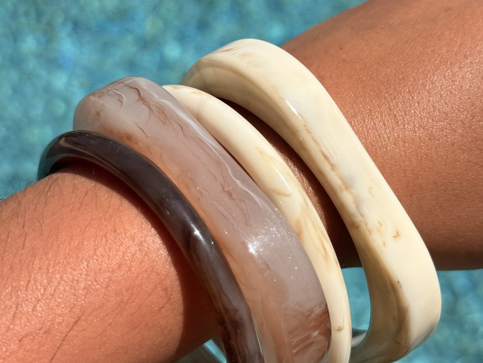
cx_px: 243
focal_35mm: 65
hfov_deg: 29.8
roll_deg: +0.6
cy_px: 163
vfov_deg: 22.6
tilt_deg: -38.1
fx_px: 907
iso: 64
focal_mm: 6.76
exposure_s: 1/8772
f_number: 1.78
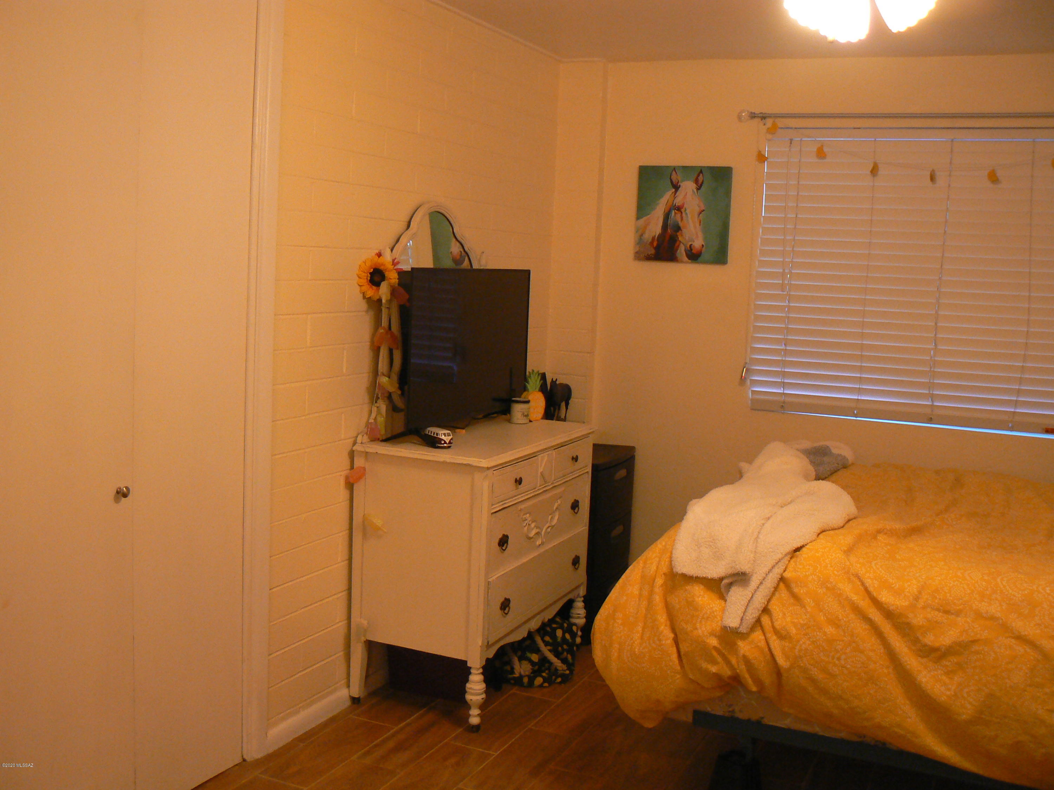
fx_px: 1096
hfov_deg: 51.4
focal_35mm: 36
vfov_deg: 39.7
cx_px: 527
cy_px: 395
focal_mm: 6
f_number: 2.8
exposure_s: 1/30
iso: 200
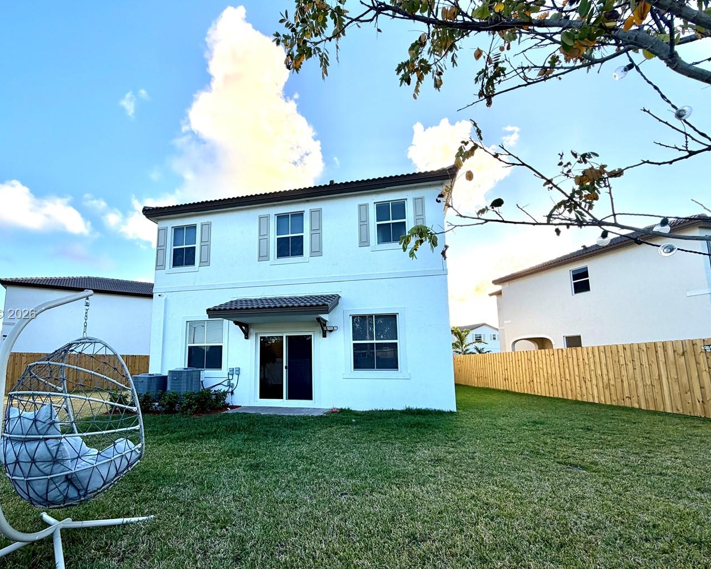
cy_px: 315
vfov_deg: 76.7
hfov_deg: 89.1
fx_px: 358
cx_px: 306
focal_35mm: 17
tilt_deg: +7.9
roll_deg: +0.1
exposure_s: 1/770
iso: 40
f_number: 2.2
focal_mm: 2.22
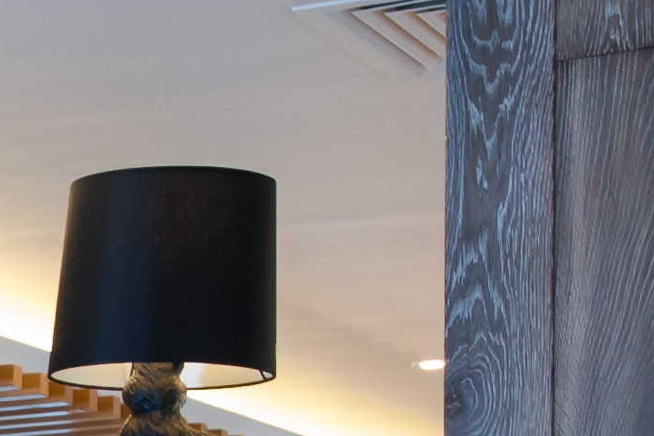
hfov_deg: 10.0
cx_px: -824
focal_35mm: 184
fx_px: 3341
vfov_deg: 7.1
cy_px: 1010
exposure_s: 1/6
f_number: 8
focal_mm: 30
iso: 800
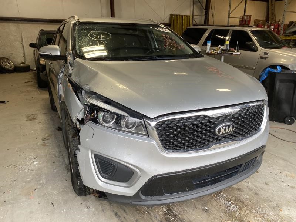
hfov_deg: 67.3
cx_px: 148
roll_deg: +1.8
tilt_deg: -16.0
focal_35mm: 26
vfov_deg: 53.1
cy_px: 111
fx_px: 222
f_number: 1.8
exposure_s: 1/121
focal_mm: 4.25
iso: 80
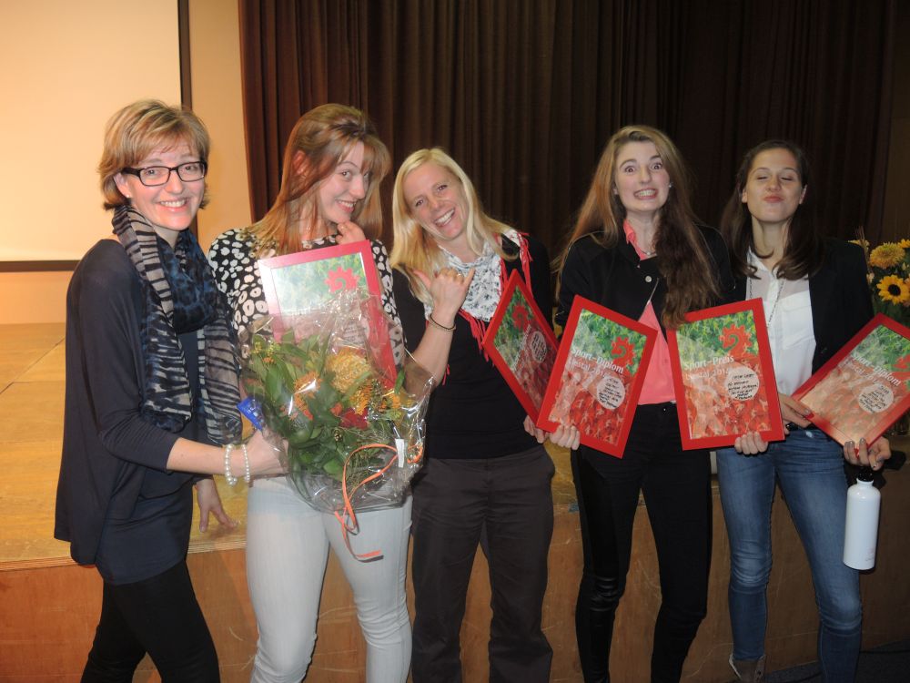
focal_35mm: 28
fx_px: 736
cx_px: 455
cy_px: 342
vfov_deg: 49.7
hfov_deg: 63.4
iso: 200
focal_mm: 6
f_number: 2
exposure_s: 1/30
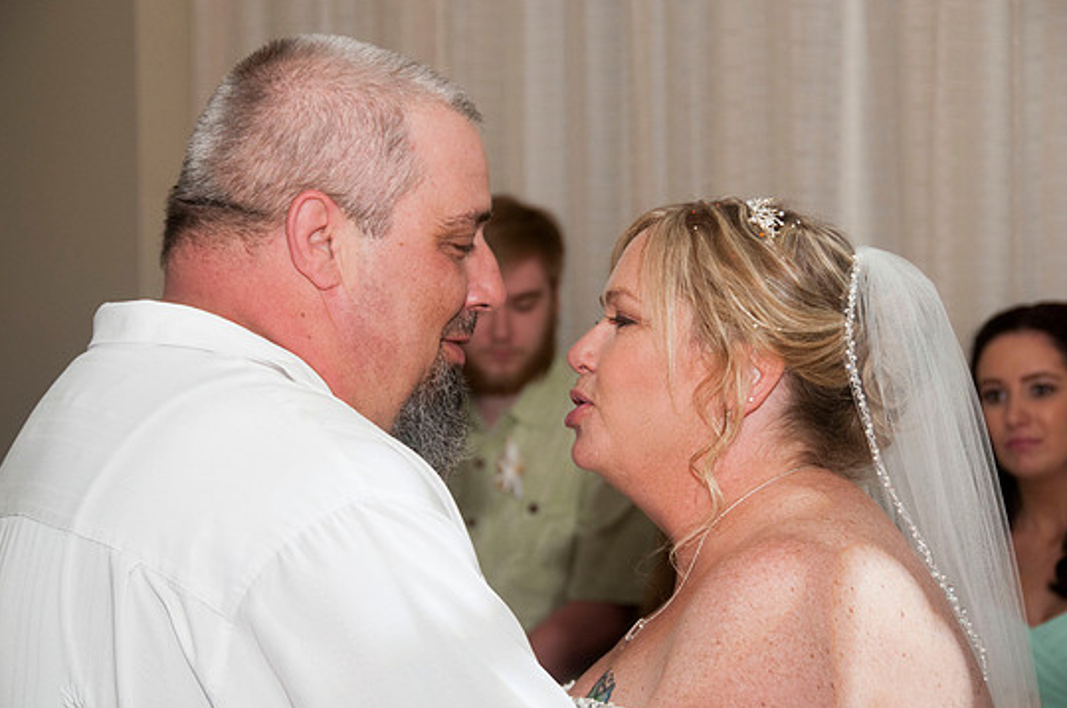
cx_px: 519
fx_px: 3345
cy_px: 351
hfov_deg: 18.1
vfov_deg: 12.1
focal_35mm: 113
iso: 400
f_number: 5.6
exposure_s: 1/250
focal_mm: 70
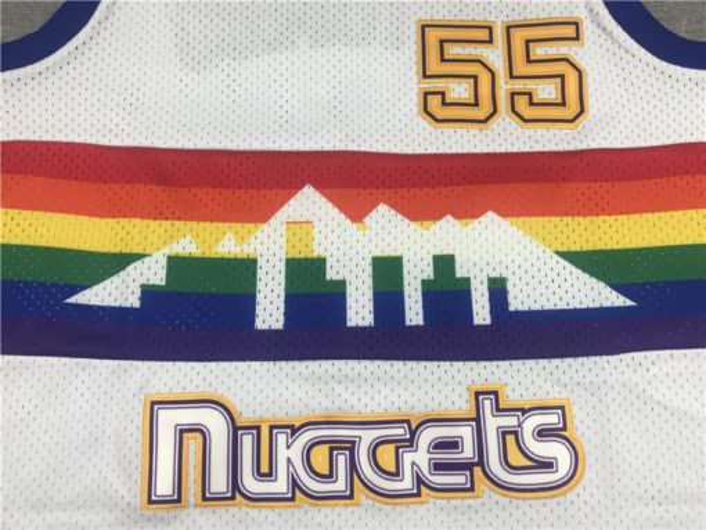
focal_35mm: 28
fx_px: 571
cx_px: 353
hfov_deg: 63.4
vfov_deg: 49.8
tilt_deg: -79.8
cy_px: 265
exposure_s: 1/100
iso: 40
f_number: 1.8
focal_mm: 3.99
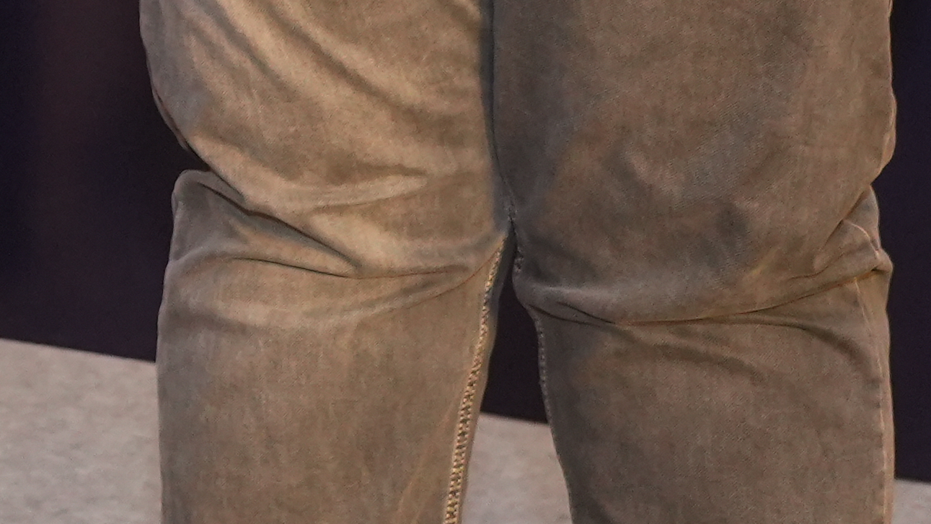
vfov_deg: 6.2
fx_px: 4493
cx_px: -785
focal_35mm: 182
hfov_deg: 11.0
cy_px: -1012
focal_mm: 32
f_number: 4
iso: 1600
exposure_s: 1/160
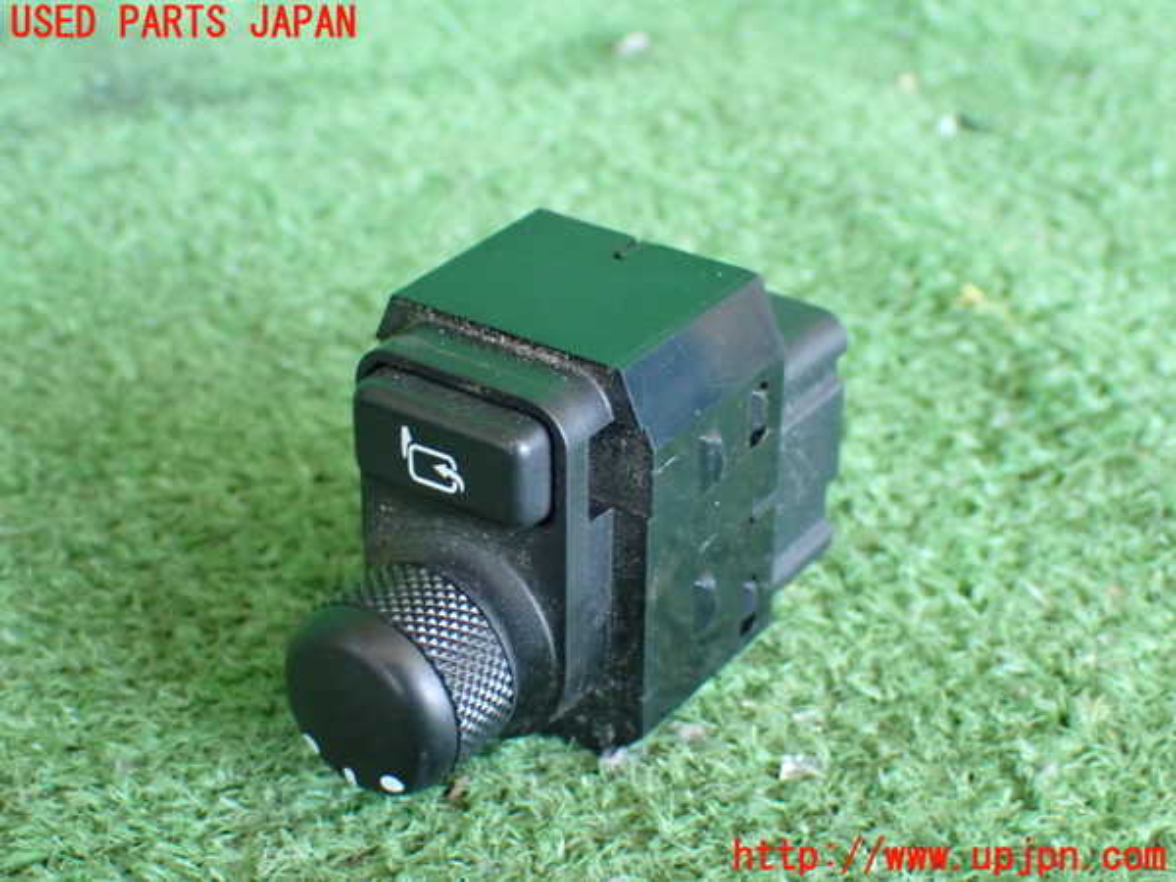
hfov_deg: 29.0
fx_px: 2276
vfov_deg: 21.9
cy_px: 441
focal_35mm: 67
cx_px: 588
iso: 1000
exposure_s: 1/60
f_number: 3.8
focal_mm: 11.88
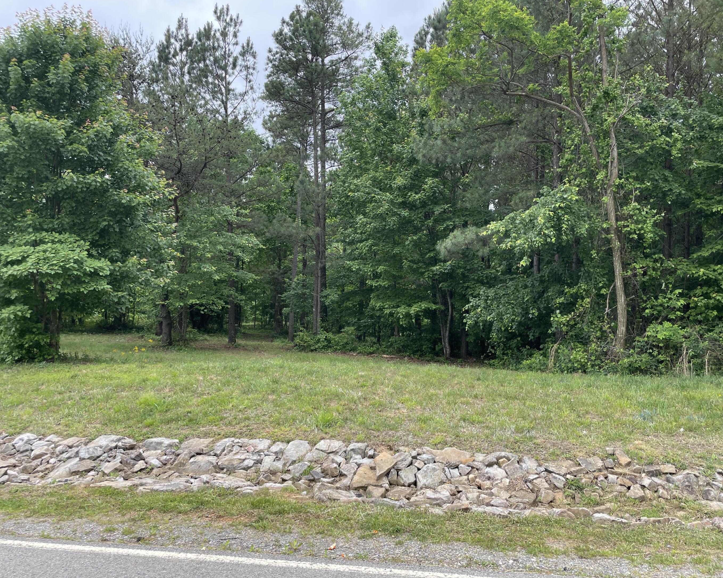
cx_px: 365
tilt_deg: -0.5
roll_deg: -1.2
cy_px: 283
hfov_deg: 62.2
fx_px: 599
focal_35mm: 28
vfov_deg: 51.5
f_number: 1.6
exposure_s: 1/1033
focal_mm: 4.2
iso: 32
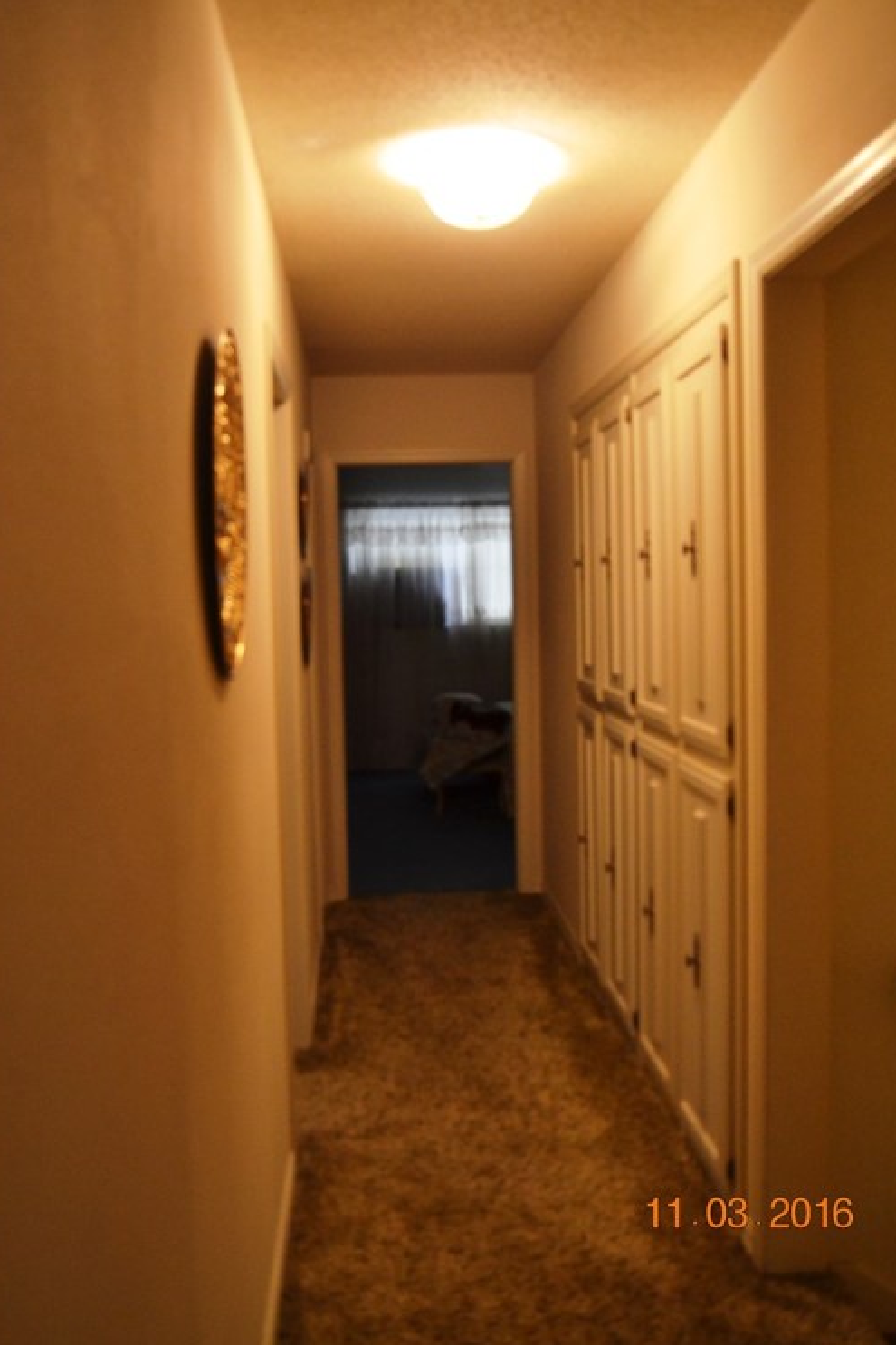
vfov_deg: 60.3
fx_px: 1158
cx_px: 445
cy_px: 664
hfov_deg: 42.3
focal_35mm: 31
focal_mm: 20
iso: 800
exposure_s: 1/60
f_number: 3.5
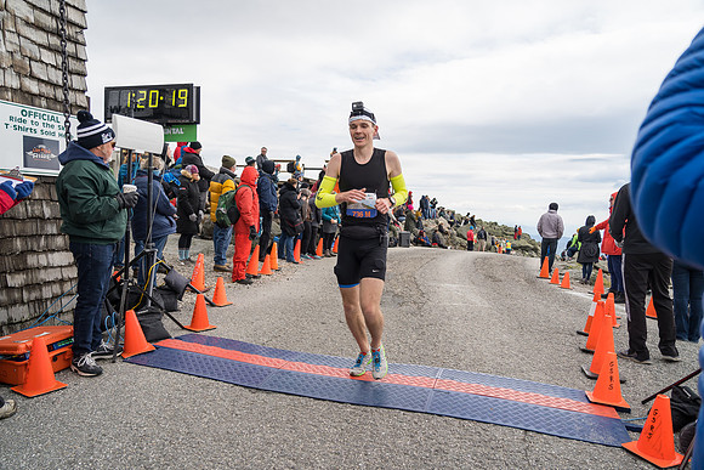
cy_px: 235
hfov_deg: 73.7
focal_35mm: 24
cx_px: 352
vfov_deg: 53.2
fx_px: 469
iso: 200
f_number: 4
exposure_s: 1/1000
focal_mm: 24
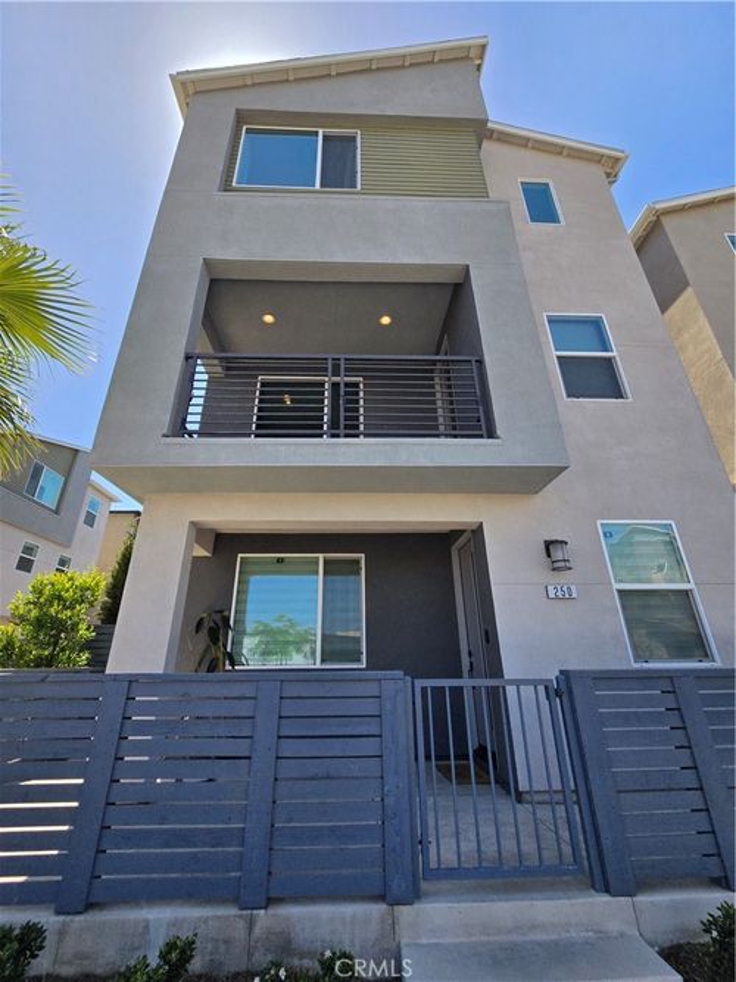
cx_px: 368
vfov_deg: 106.2
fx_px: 369
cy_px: 491
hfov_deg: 89.9
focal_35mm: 13
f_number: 2.2
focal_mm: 2.2
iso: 50
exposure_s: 1/1402
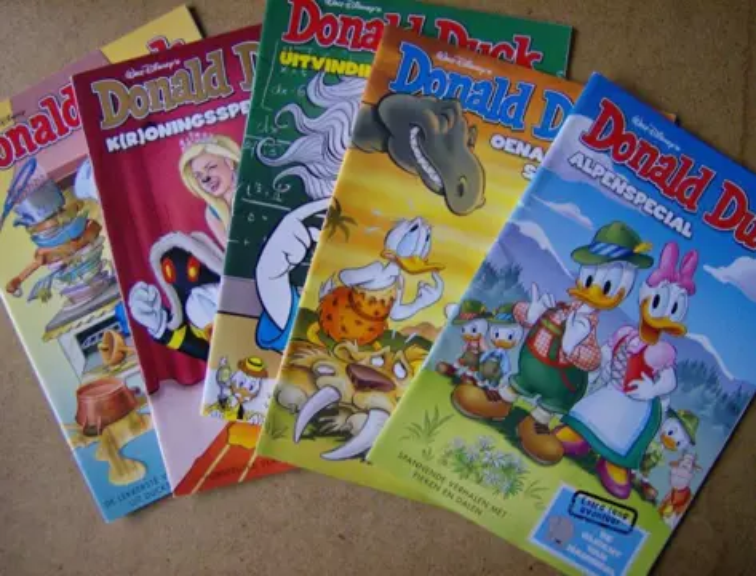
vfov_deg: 40.0
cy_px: 288
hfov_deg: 51.1
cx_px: 378
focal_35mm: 36
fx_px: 790
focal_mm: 6
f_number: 2.8
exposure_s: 1/27.2
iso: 200
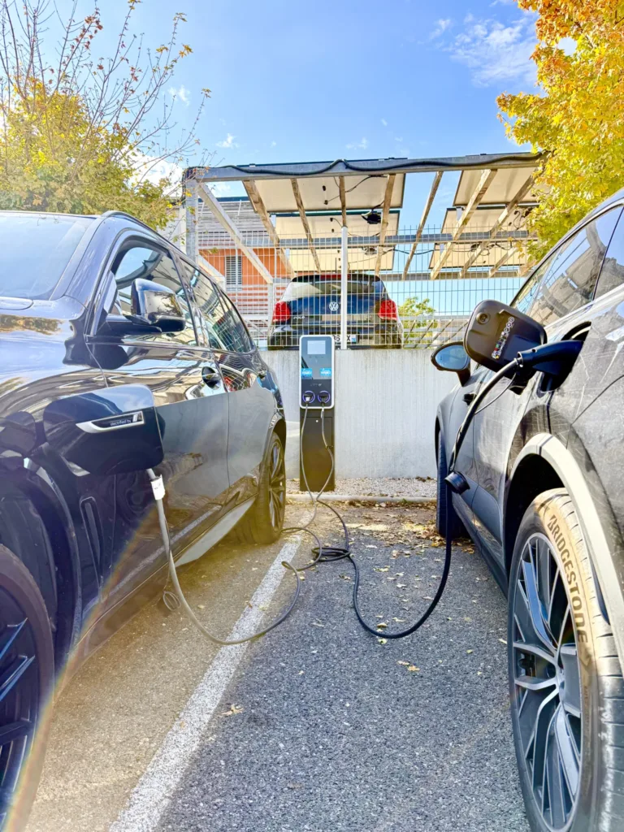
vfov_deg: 71.6
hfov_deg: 56.8
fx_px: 577
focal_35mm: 24
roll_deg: -1.2
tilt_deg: -0.8
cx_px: 312
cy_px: 416
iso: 100
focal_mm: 6.76
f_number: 1.78
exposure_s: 1/1122
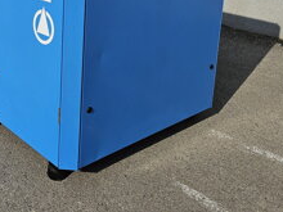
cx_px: 68
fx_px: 392
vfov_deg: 28.5
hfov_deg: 38.6
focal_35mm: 48
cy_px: 1
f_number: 1.8
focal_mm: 5
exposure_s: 1/9131
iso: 50
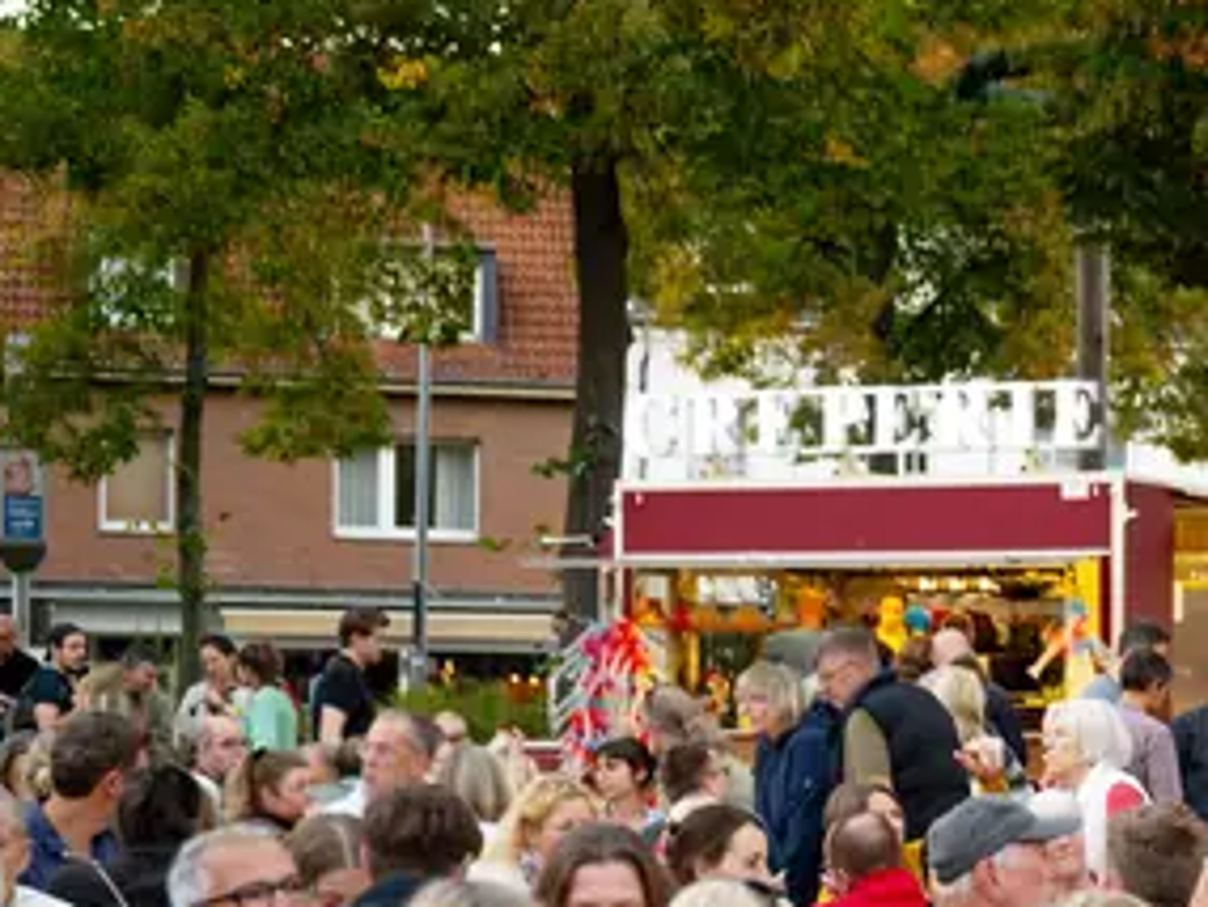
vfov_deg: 17.3
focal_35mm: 85
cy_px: 699
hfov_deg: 22.2
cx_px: 1191
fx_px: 2968
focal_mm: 42
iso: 500
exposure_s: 1/160
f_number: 2.8
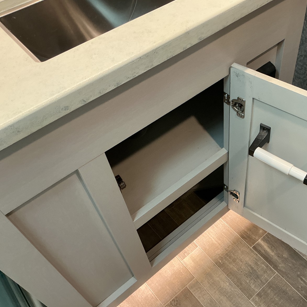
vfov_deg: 47.2
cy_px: 152
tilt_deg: -49.0
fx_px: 351
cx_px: 209
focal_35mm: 35
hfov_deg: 46.3
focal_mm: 3
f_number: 1.8
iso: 160
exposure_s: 1/60
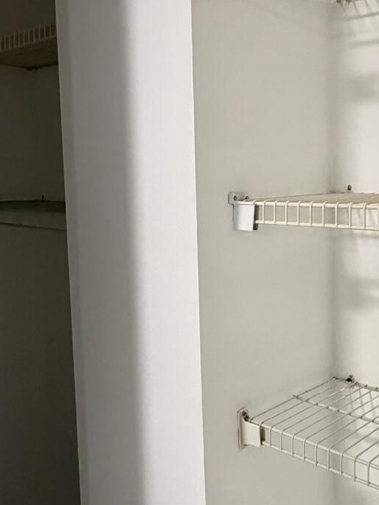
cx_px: 269
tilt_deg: -5.3
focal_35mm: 41
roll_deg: +0.9
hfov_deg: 34.6
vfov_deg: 45.7
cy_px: 218
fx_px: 599
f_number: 2.2
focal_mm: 2.22
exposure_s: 1/120
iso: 250
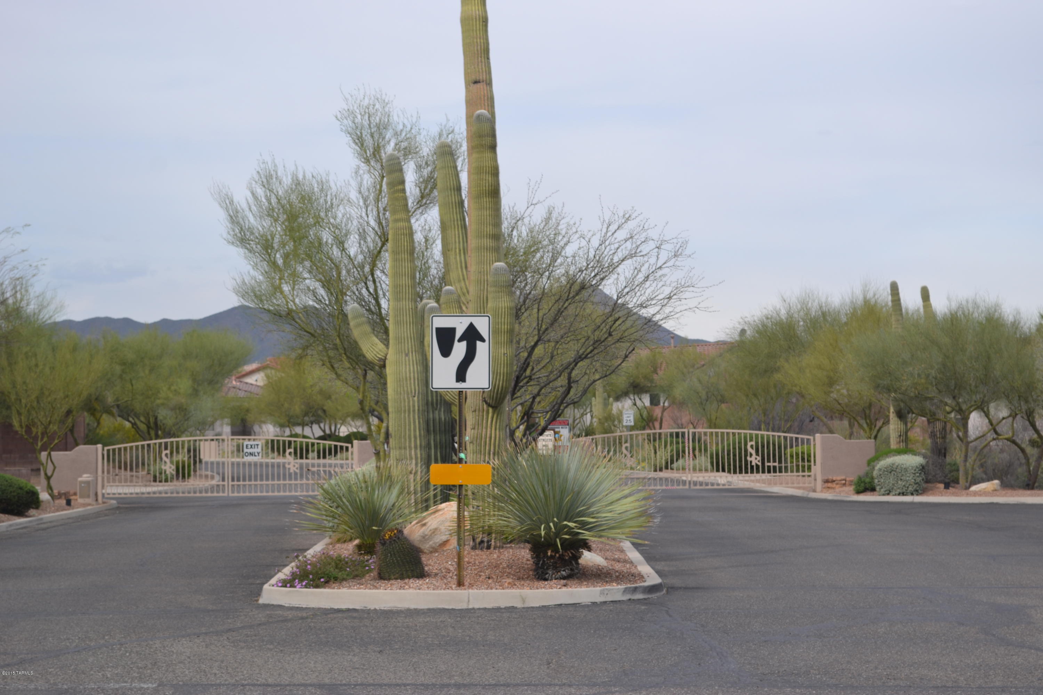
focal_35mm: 82
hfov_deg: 24.6
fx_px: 2390
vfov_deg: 16.6
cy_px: 348
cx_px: 522
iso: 100
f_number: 8
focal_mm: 55
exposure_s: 1/250
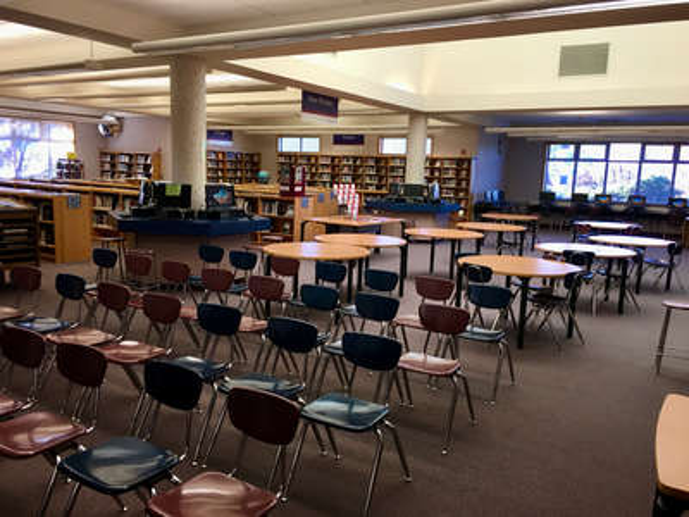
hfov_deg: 61.7
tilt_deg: -6.3
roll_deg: -1.8
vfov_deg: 48.2
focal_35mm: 29
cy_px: 258
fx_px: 577
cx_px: 344
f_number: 2.2
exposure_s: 1/30
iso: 40
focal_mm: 4.15
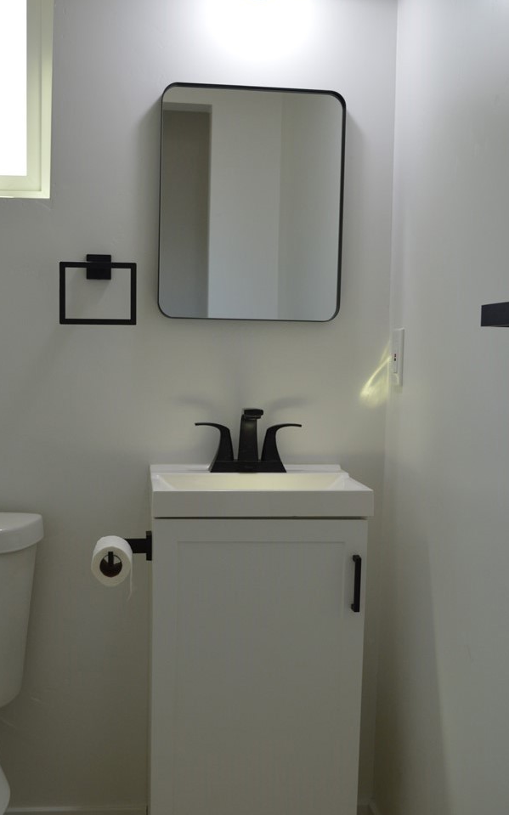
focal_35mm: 45
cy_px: 441
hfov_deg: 28.6
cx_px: 247
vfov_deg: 44.3
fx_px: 999
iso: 400
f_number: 5
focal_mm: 26
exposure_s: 1/100
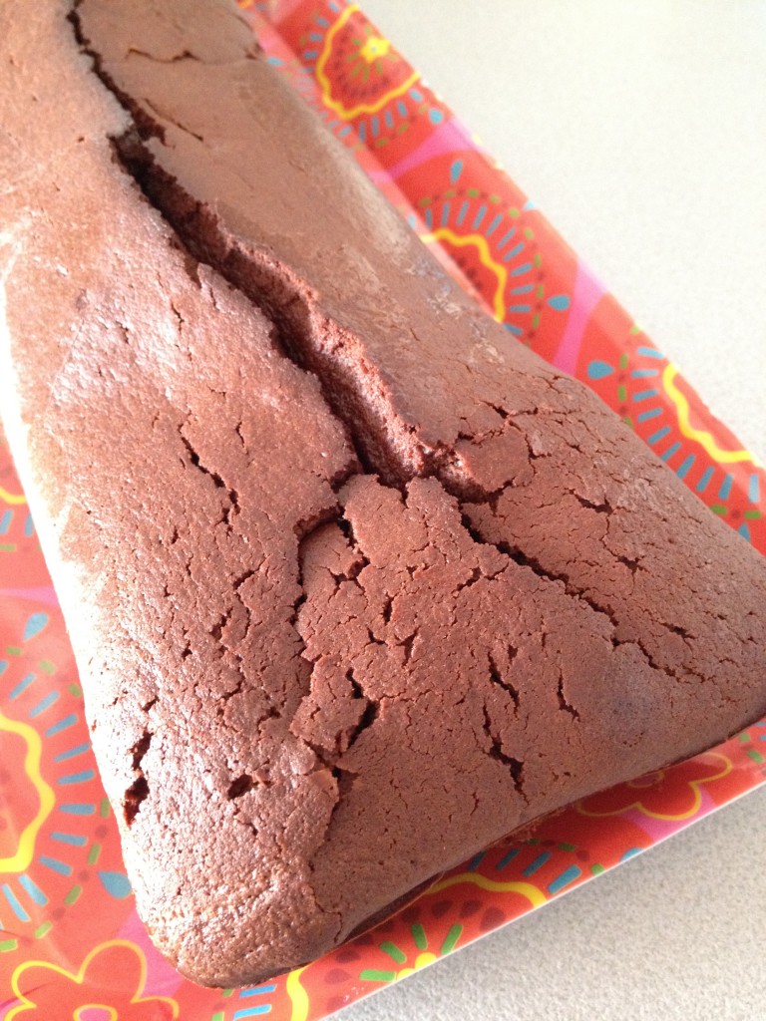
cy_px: 510
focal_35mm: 35
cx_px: 383
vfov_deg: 52.6
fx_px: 1033
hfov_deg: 40.7
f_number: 2.4
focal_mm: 4.28
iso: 400
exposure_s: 1/15
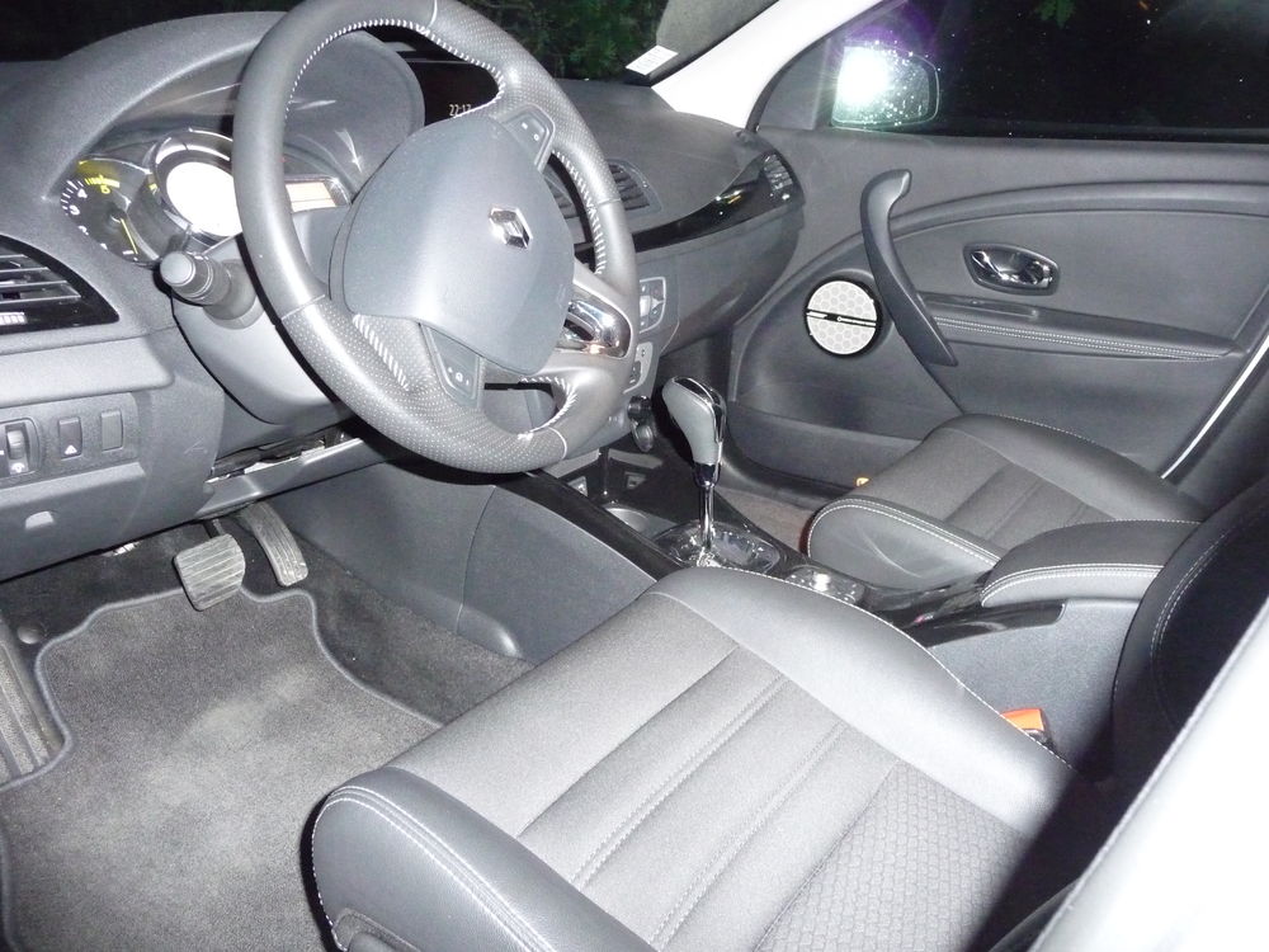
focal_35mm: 28
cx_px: 634
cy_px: 476
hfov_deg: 63.4
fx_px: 1026
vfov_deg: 49.7
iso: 800
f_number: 3.3
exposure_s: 1/30
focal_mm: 4.7
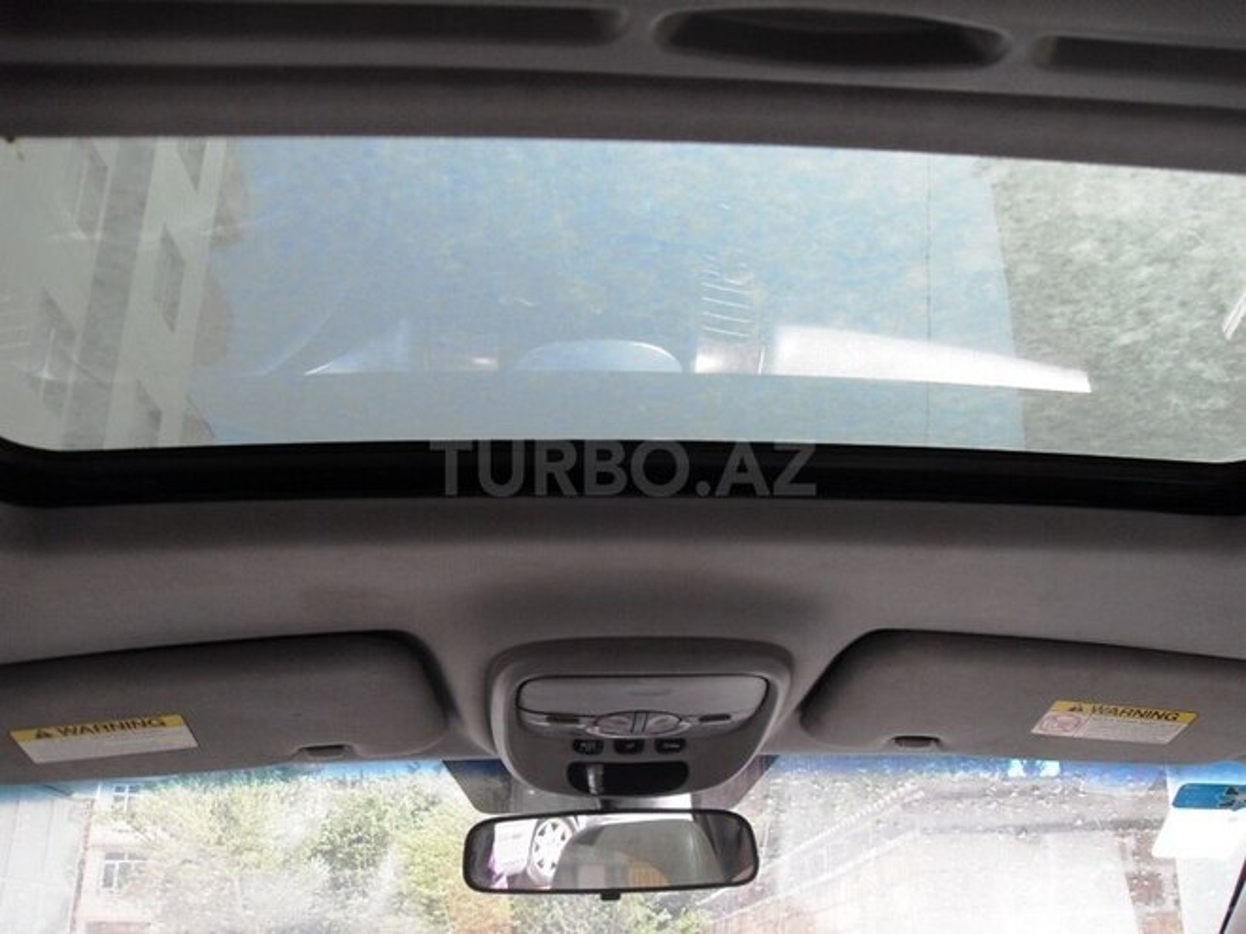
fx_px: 1224
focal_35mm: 34
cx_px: 623
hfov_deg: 54.0
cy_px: 467
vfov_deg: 41.8
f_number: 2.8
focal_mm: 6.3
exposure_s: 1/180
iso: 80
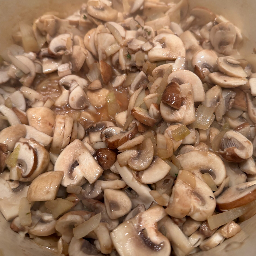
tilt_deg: -58.7
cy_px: 100
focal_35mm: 30
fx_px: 251
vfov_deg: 53.6
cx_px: 128
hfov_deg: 54.0
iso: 200
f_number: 1.78
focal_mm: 6.76
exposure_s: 1/100
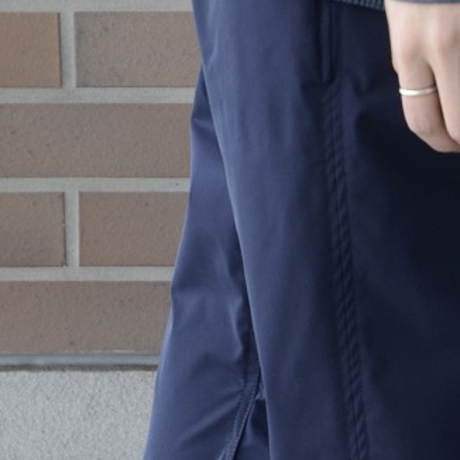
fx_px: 4601
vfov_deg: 5.7
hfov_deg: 5.7
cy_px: 567
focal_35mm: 306
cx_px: 456
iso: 320
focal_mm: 52
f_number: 5.6
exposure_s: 1/125
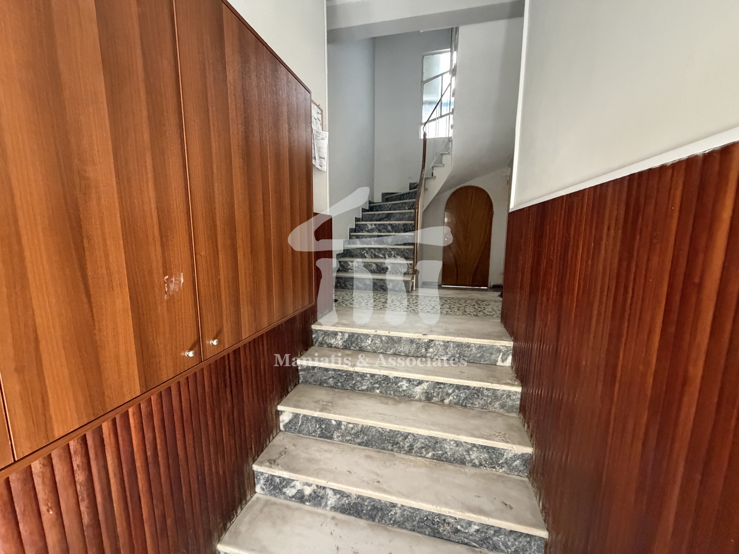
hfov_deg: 102.1
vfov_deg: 85.7
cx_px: 370
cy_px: 277
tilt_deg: -8.0
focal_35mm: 14
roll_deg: -0.7
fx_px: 299
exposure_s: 1/60
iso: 1000
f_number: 2.2
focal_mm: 2.22
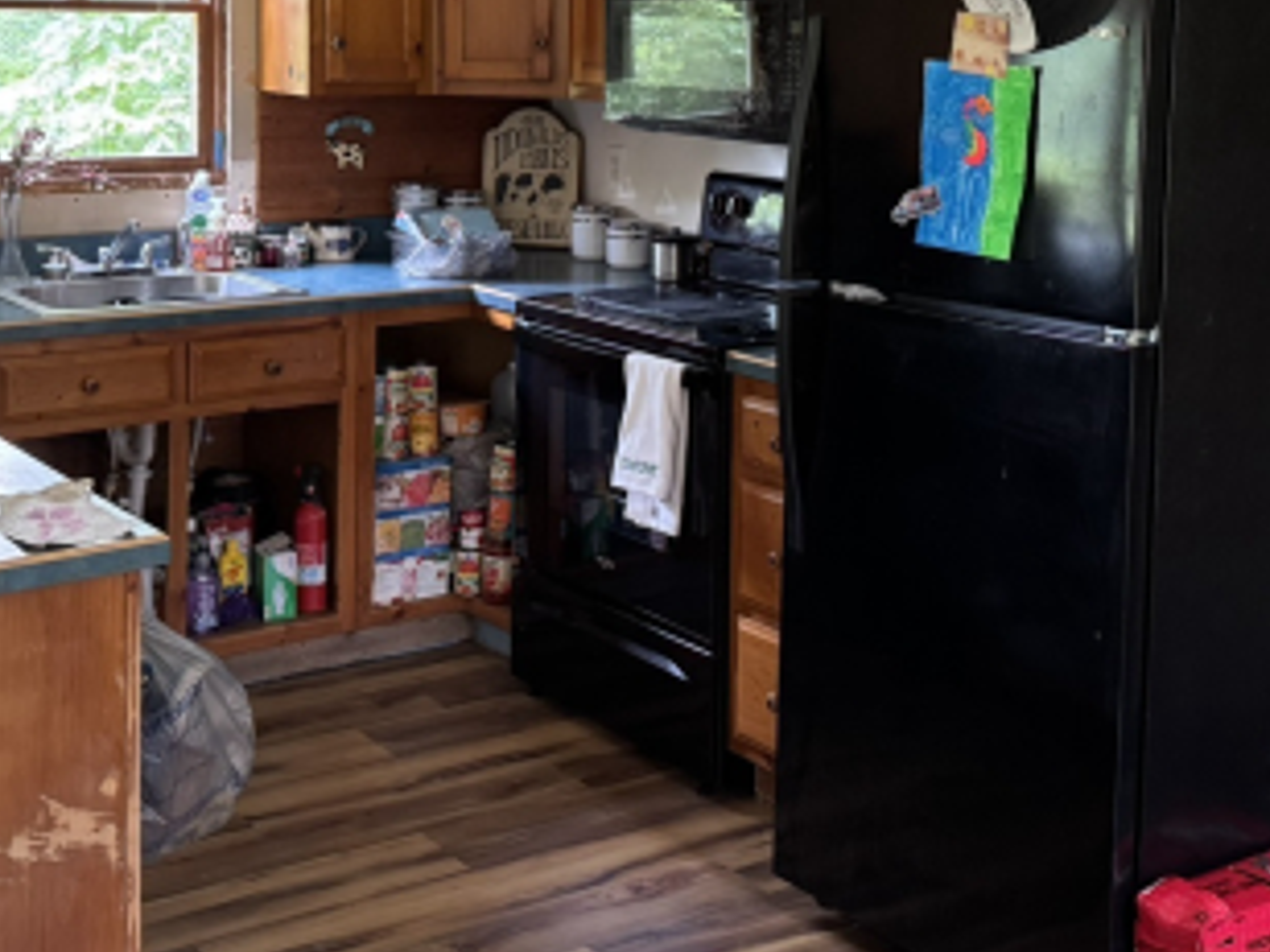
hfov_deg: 36.8
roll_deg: -1.2
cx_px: 550
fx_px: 1908
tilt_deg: -4.1
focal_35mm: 52
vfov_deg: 27.3
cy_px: 148
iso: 320
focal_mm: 6.76
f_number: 1.78
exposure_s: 1/60
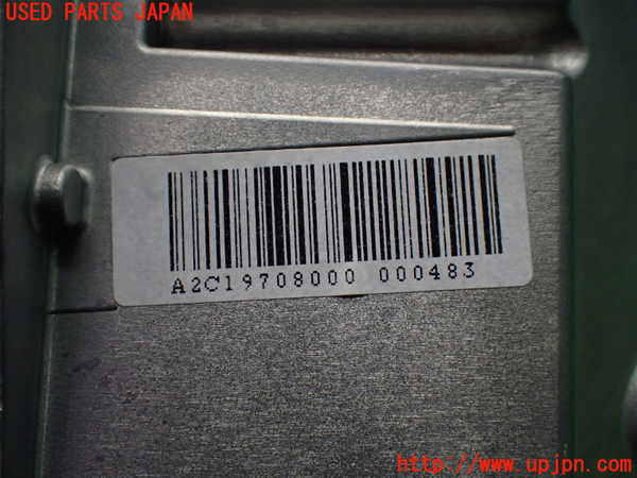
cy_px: 239
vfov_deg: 35.1
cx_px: 318
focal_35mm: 41
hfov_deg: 45.8
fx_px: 754
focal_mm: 7.31
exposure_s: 1/160
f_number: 2.8
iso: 500
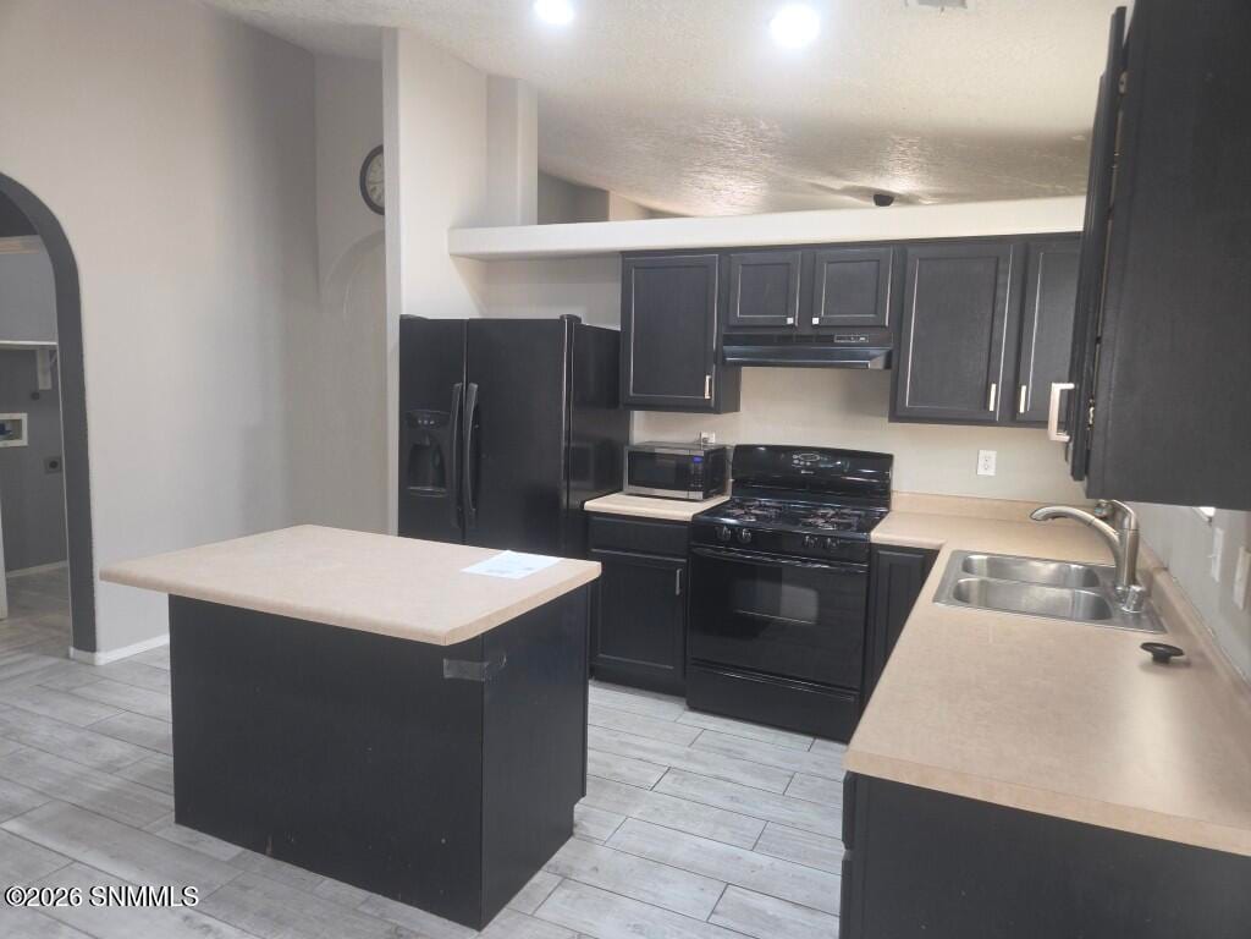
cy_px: 470
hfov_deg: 73.9
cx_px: 626
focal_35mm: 23
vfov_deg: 58.9
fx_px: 831
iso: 100
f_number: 1.8
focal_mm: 5.4
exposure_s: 1/30
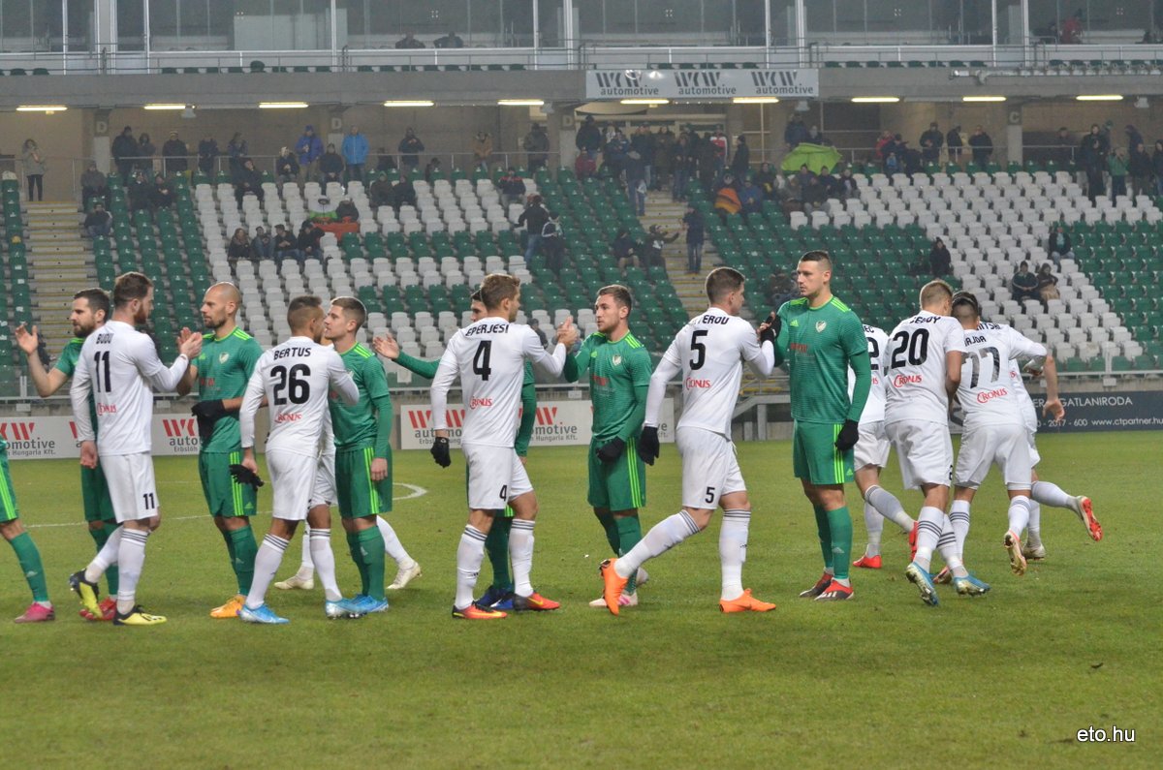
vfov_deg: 12.1
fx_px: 3627
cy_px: 385
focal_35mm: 112
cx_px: 582
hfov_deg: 18.2
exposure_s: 1/500
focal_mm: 75
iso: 3200
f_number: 5.6
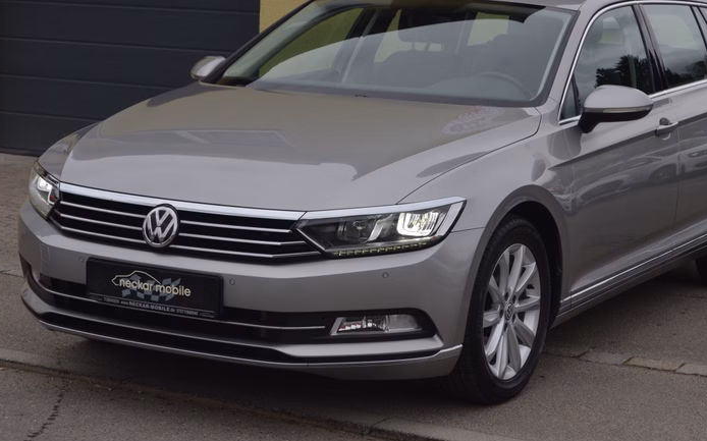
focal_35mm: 88
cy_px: 188
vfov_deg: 14.8
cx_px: 399
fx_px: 1695
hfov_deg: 23.5
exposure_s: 1/250
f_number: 8
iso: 200
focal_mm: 50
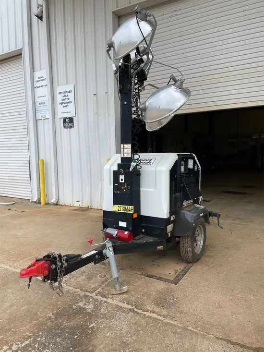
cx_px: 132
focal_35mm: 26
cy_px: 176
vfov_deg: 67.3
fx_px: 264
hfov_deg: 53.1
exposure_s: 1/1171
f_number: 1.6
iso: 32
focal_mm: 4.2
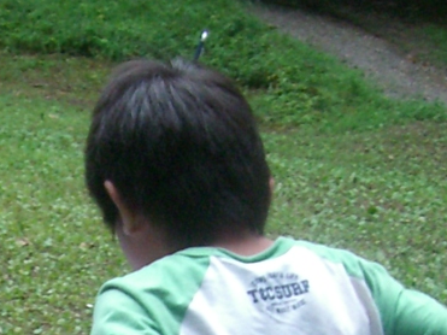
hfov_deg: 12.0
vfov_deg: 8.8
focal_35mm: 164
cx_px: 73
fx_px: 2117
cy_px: 545
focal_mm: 6.2
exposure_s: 1/100
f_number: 2.7
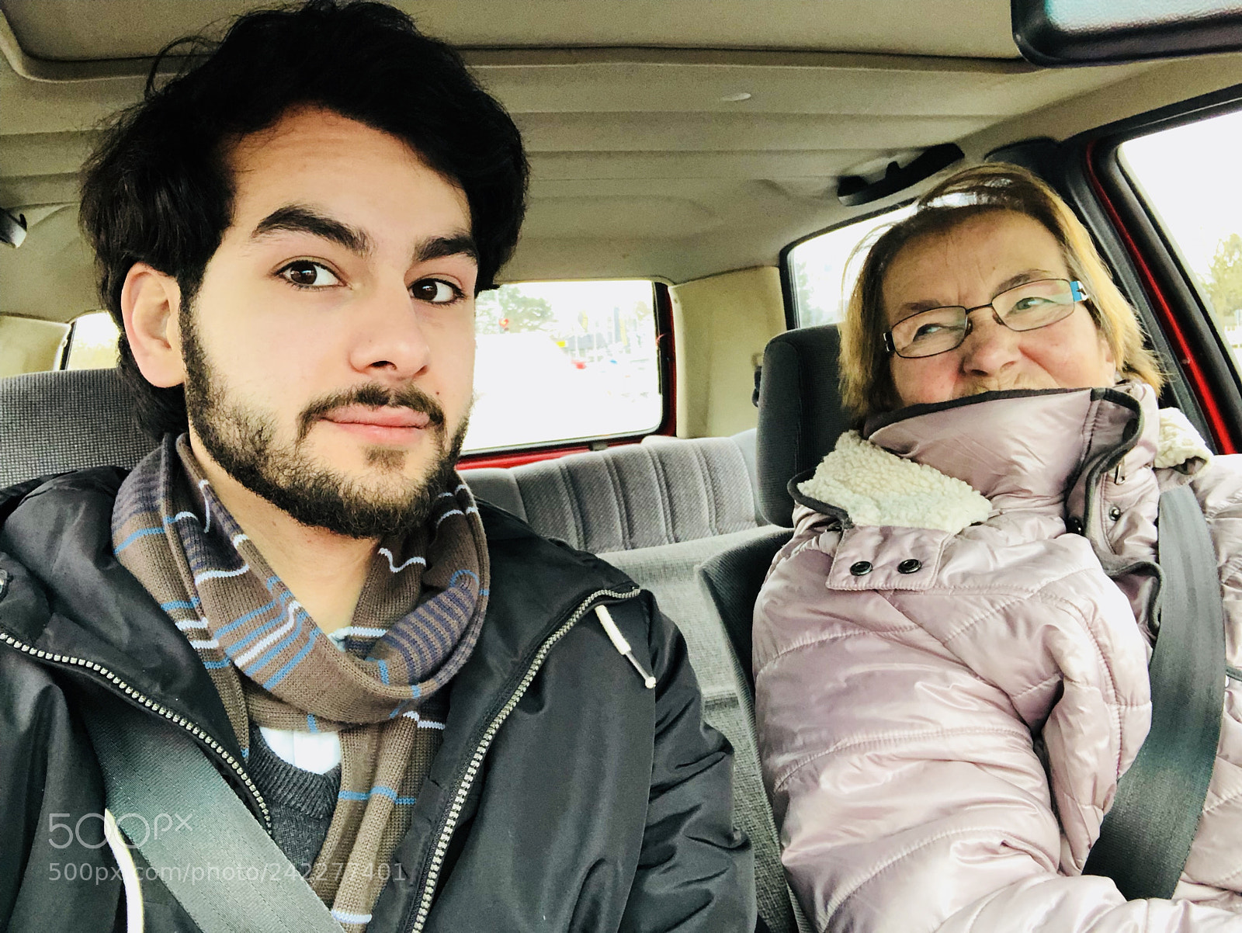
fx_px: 1149
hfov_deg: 56.8
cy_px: 466
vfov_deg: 44.2
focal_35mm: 32
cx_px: 621
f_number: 2.2
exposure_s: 1/49
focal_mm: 2.87
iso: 125
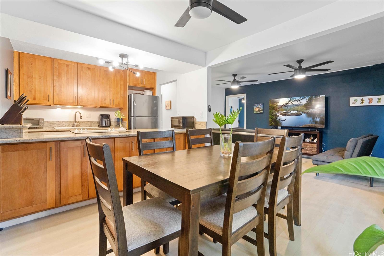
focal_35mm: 16
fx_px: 171
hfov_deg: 96.7
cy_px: 128
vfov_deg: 73.7
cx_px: 192
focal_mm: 16
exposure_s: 1/15
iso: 1000
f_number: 8
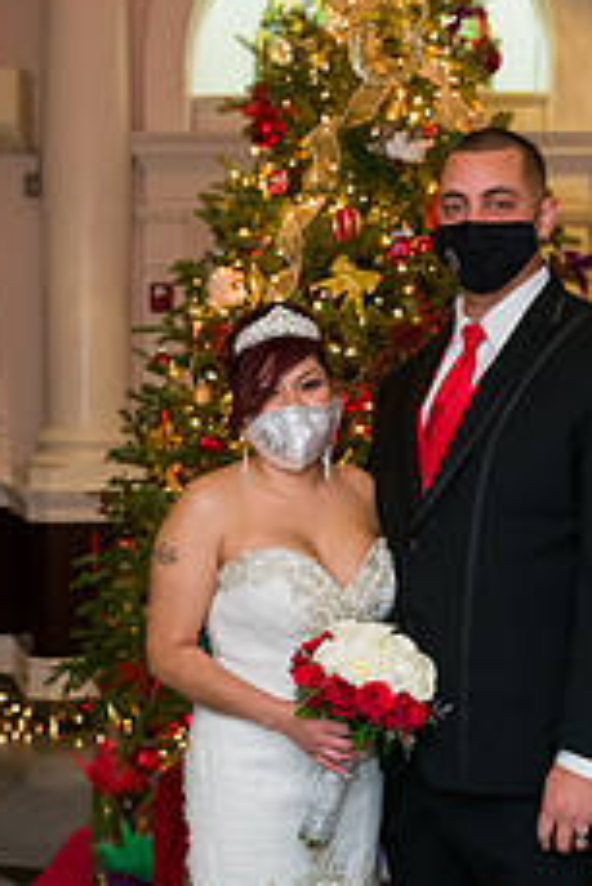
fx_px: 1256
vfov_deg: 38.5
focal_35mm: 51
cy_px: 569
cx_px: 279
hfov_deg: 26.5
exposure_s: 1/125
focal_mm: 26
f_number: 3.2
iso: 1600
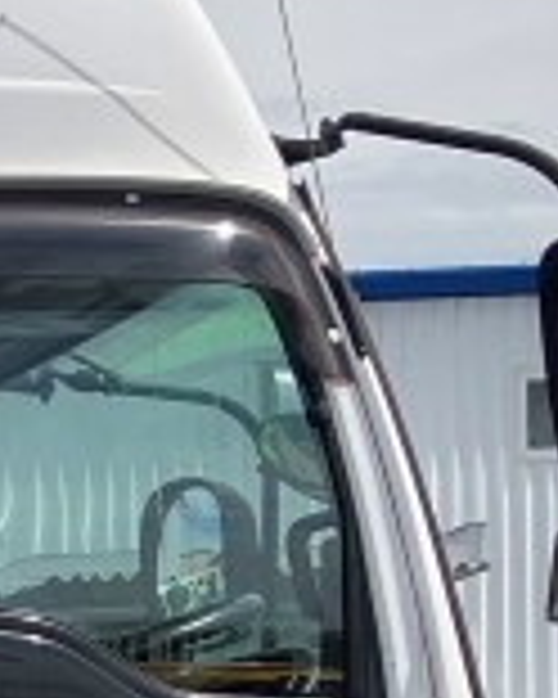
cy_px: 950
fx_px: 3716
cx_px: -1382
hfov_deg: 7.2
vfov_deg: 10.5
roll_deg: +1.2
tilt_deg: -0.2
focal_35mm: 180
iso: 32
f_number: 1.8
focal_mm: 3.99
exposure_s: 1/2558
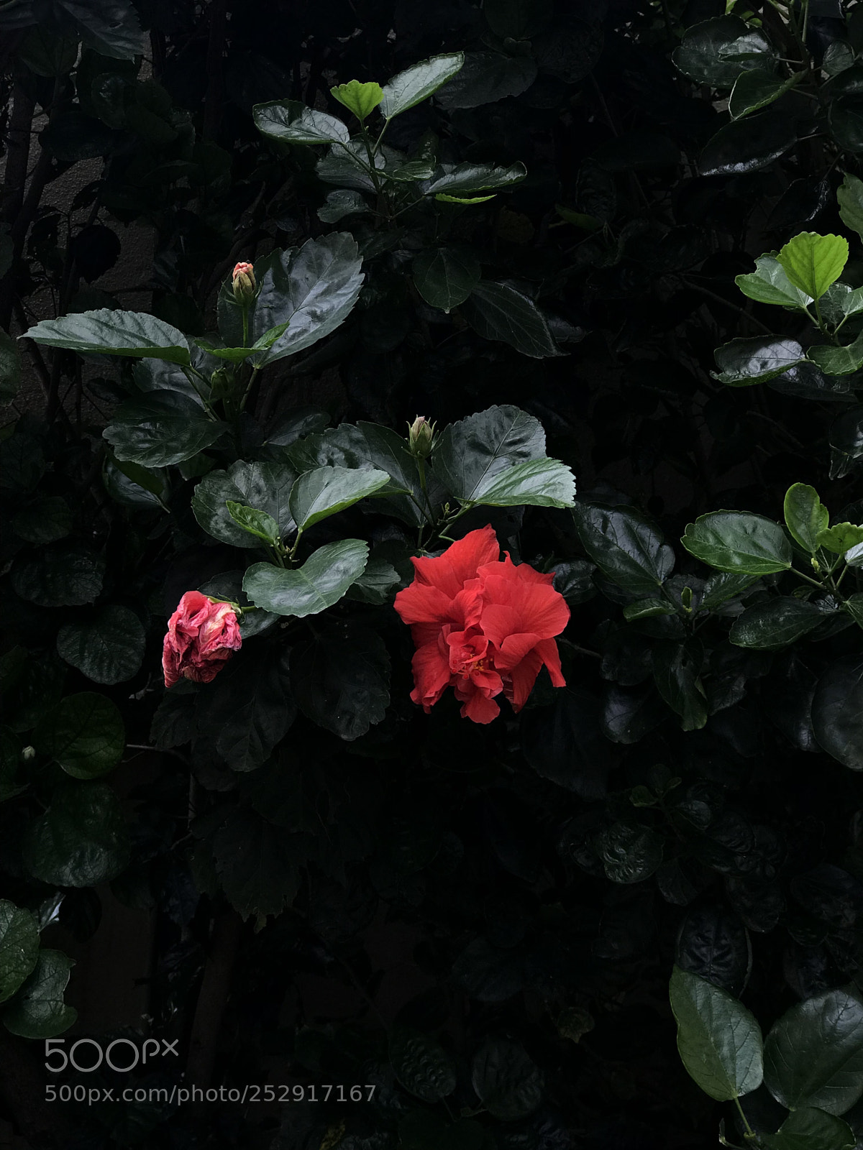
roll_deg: -2.7
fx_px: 1895
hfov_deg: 25.7
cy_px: 575
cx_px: 432
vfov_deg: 33.8
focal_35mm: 57
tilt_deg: +7.3
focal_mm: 6.6
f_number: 2.8
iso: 25
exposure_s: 1/120
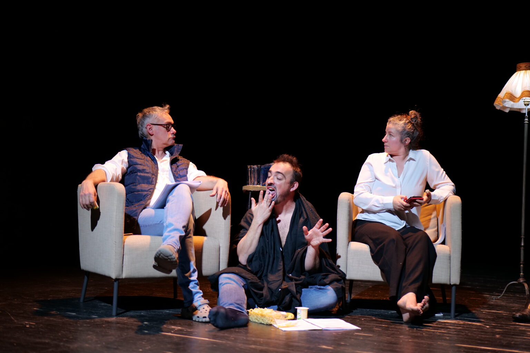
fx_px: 736
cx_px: 265
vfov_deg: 27.0
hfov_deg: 39.6
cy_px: 176
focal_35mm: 50
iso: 1250
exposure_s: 1/160
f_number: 1.8
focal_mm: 50
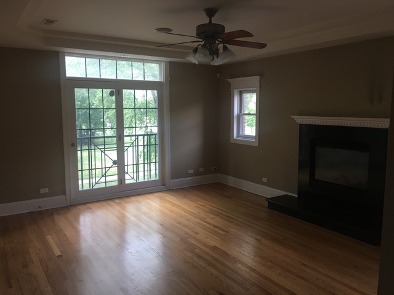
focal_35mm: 29
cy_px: 148
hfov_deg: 61.7
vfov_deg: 48.2
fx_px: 330
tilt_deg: -5.4
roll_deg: +0.1
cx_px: 197
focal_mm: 4.15
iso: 32
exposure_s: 1/30
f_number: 2.2
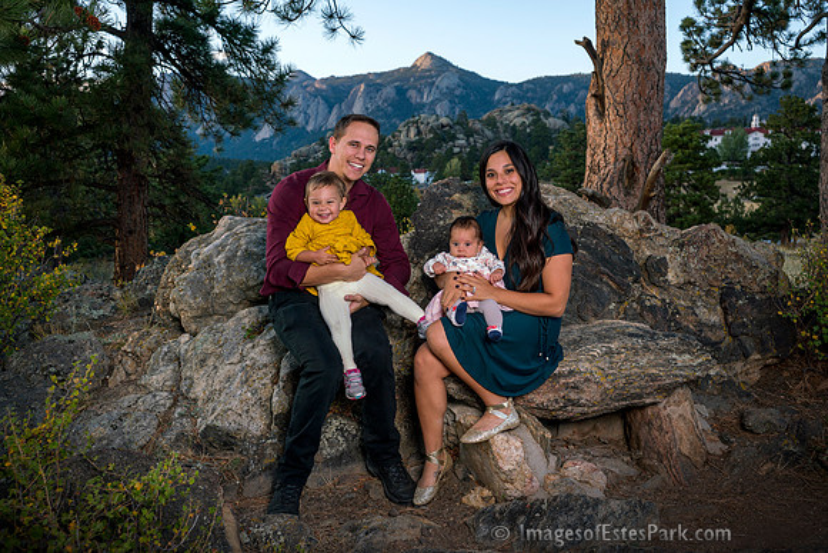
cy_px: 276
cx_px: 414
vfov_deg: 37.9
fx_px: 805
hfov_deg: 54.4
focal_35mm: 35
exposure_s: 1/200
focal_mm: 35
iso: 160
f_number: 5.6
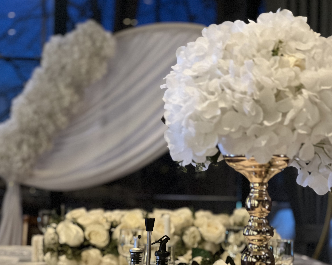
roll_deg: -1.1
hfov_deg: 19.0
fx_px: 992
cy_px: 197
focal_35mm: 101
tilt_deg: +0.4
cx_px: 165
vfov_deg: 15.2
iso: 400
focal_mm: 9
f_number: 2.8
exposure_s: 1/17
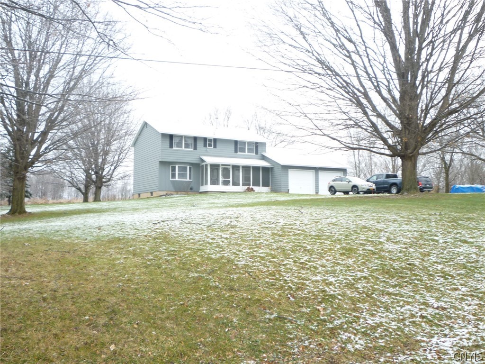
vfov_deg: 46.8
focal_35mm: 30
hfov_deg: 60.0
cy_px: 182
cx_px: 242
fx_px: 420
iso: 100
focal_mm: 5.2
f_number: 3.3
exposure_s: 1/30
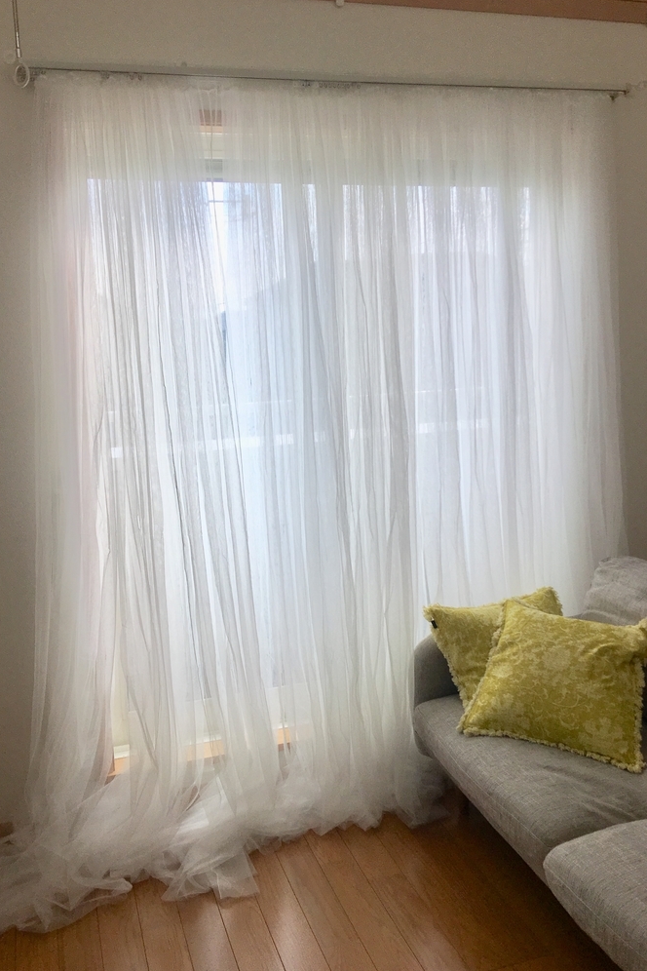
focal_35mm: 31
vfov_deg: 60.3
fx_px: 836
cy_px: 477
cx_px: 289
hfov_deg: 42.3
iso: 25
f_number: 2.2
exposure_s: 1/651
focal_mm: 4.15
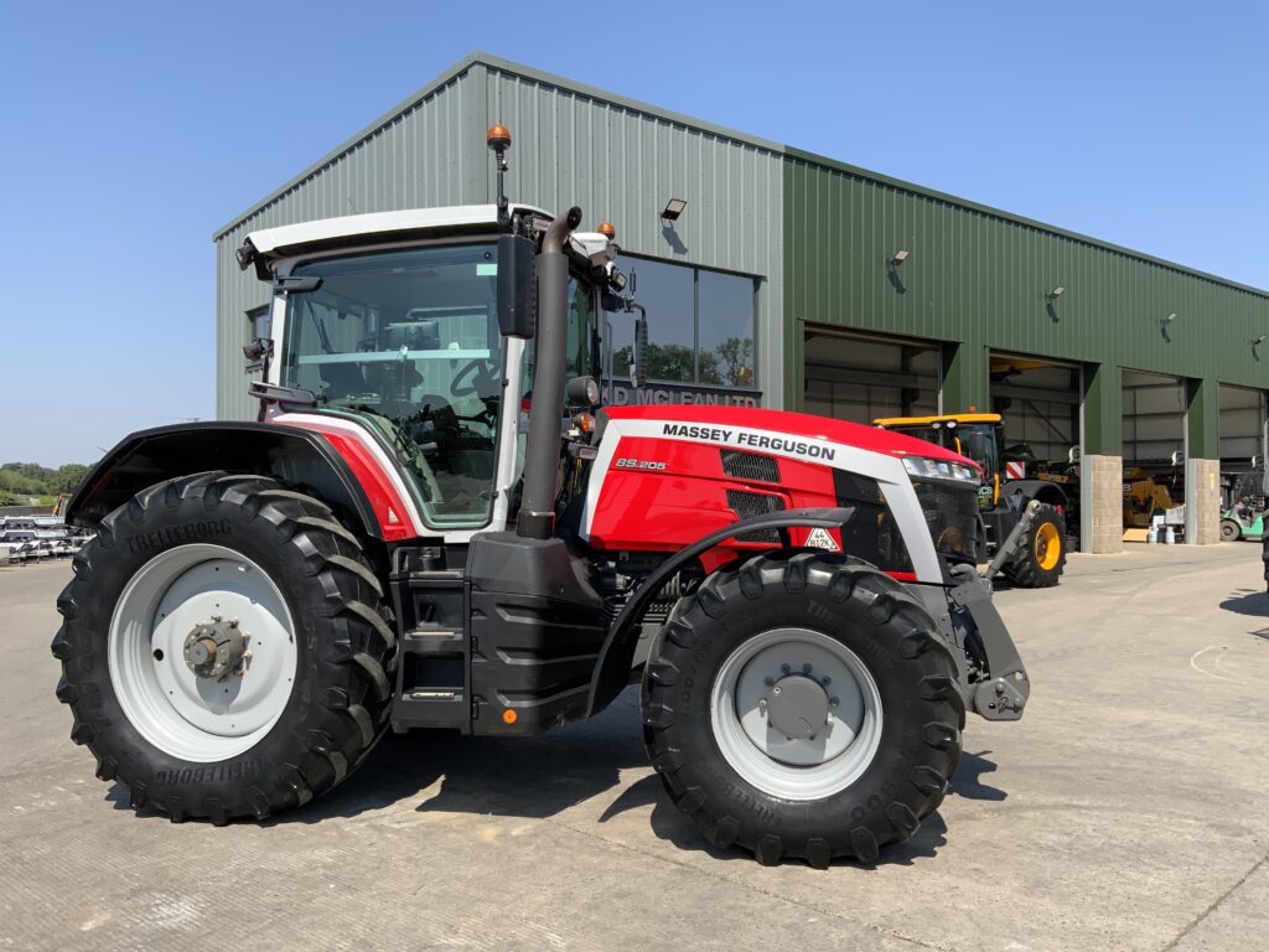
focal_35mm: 29
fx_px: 1063
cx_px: 634
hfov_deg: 61.7
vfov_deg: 48.2
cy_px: 476
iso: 16
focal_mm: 3
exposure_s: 1/1377
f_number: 1.8
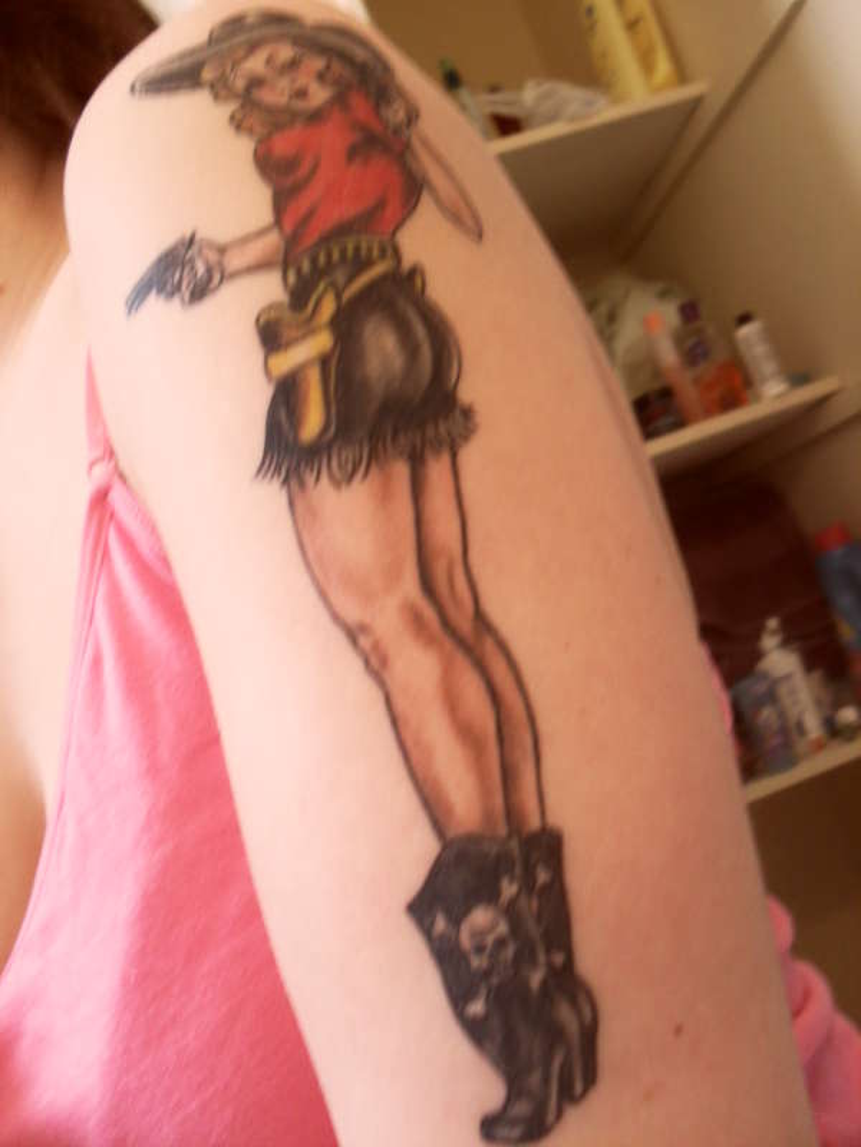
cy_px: 574
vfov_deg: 52.6
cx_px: 430
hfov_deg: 40.7
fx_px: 1161
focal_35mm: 35
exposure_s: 1/20
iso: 200
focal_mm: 6.3
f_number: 3.2
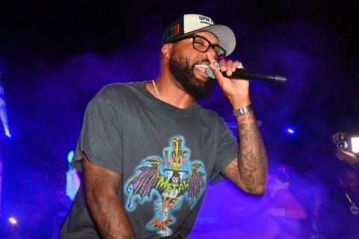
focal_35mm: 55
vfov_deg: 24.6
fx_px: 548
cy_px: 120
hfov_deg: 36.2
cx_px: 180
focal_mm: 55
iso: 1000
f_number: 16
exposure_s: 1/20
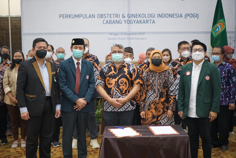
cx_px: 118
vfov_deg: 26.0
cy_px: 79
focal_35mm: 52
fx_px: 341
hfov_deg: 38.2
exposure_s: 1/60
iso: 640
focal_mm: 35
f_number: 1.8
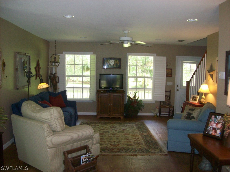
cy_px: 86
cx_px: 115
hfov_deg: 51.4
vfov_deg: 39.6
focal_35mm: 36
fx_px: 239
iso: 200
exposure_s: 1/64
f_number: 2.7
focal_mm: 6
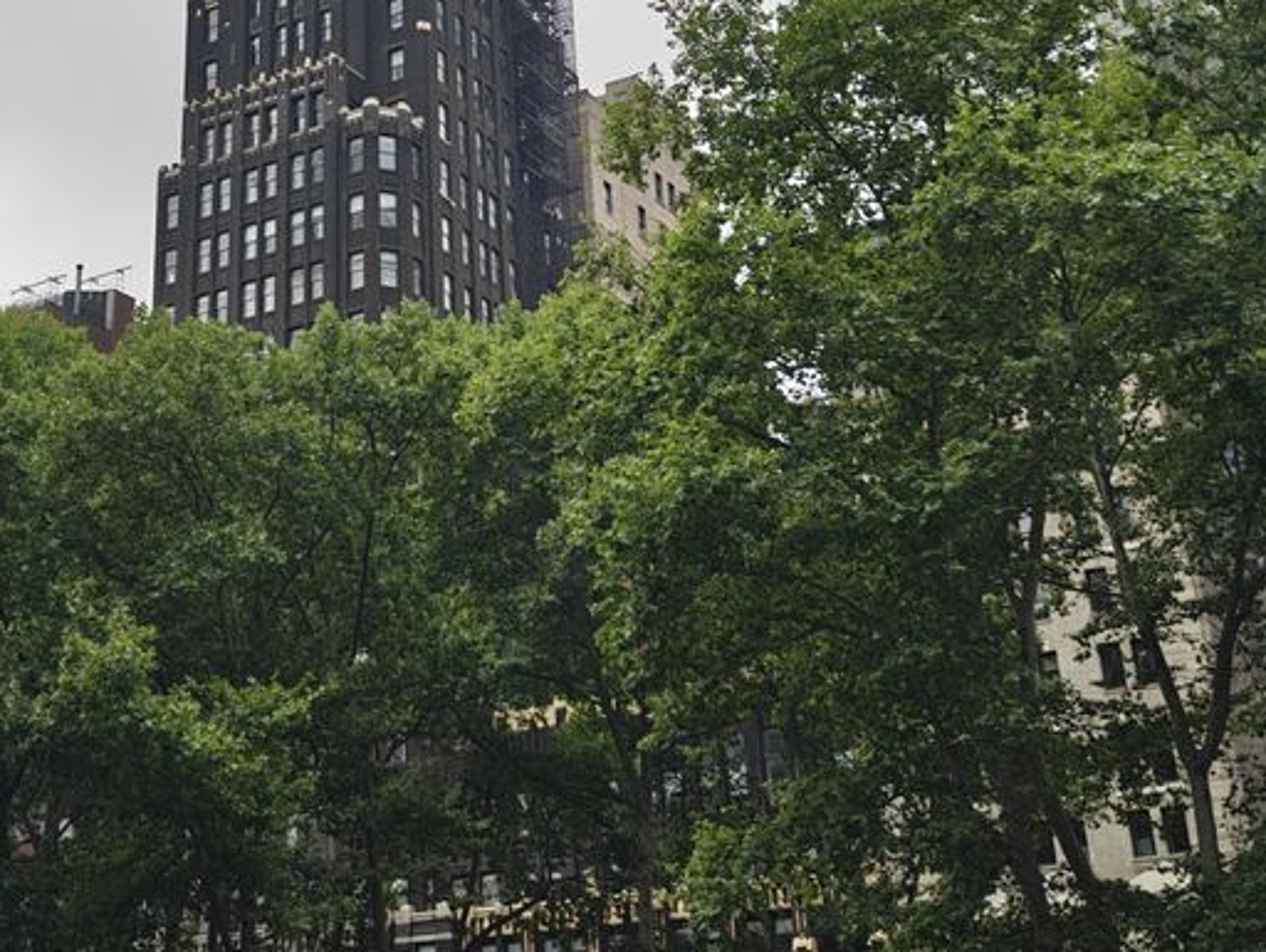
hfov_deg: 31.7
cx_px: 368
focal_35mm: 60
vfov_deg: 23.8
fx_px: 2196
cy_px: 105
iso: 64
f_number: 1.7
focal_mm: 6.06
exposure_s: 1/443
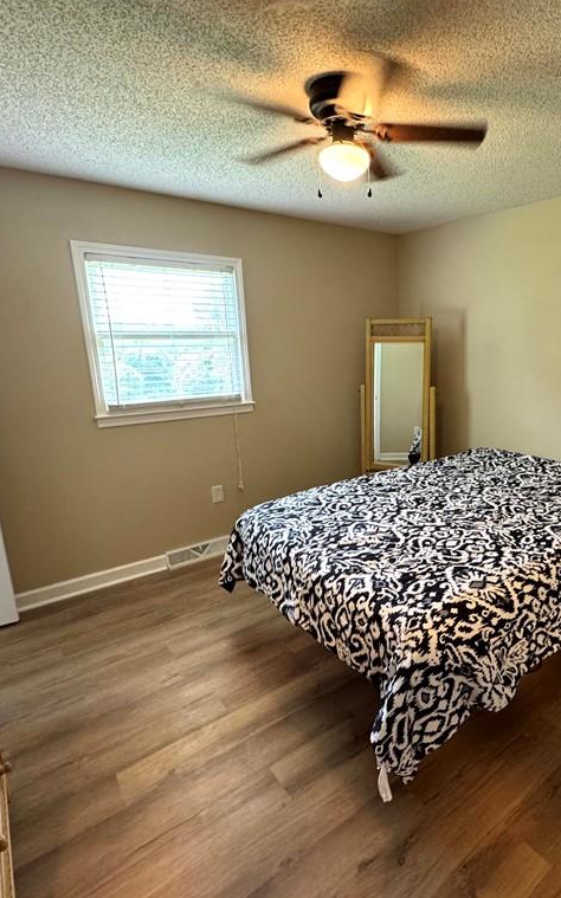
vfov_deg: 85.1
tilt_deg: -13.6
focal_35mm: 20
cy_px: 447
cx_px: 399
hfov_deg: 57.5
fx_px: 490
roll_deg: -0.3
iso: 400
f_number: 2.2
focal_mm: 2.22
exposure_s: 1/60
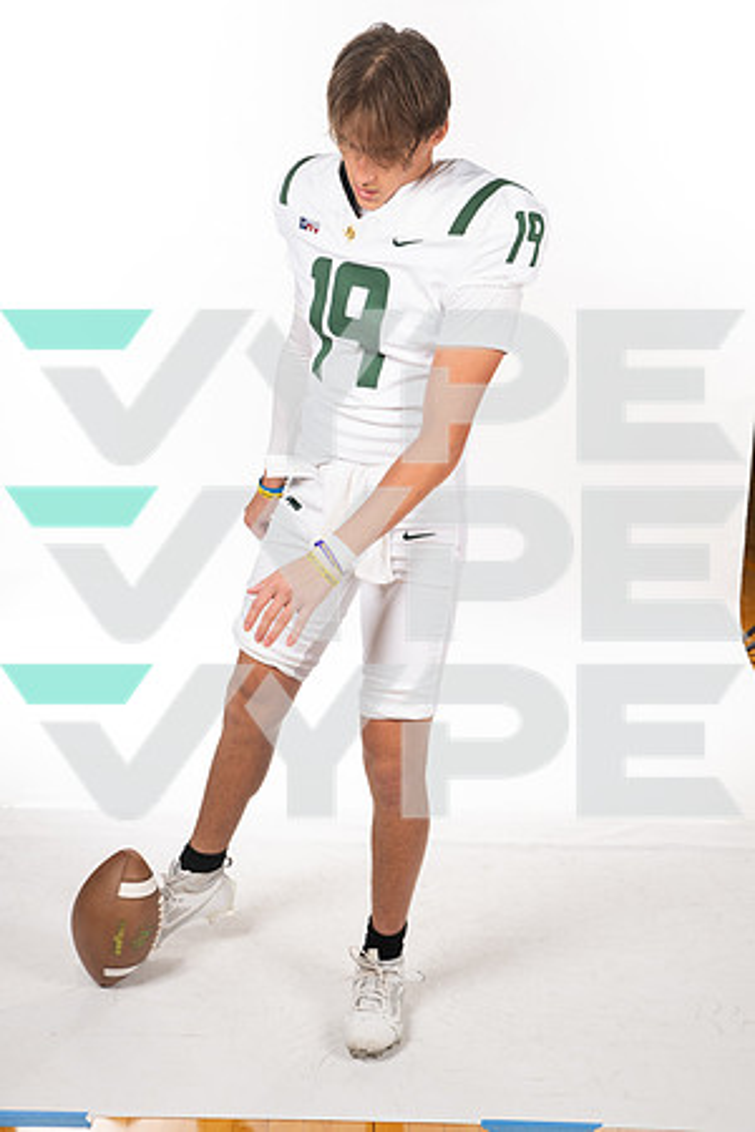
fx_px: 1636
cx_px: 378
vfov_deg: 38.2
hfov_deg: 26.0
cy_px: 566
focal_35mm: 52
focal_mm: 52
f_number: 8
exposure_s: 1/400
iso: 640
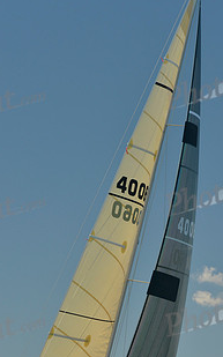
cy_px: 263
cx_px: 106
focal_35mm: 134
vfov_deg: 15.5
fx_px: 1304
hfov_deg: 9.8
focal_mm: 70
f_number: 5.6
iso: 200
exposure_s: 1/640
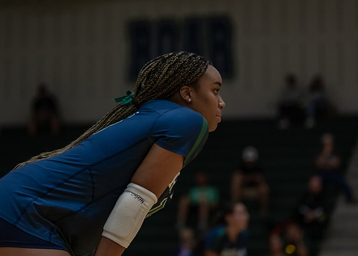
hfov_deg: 16.0
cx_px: 166
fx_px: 1271
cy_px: 131
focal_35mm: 125
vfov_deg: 11.5
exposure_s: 1/1000
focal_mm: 110
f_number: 2.8
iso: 2500
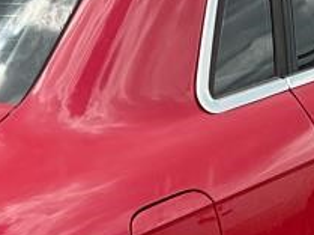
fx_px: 1612
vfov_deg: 8.1
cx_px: -89
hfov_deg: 10.9
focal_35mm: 178
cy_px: 351
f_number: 1.8
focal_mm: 3
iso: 16
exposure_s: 1/898
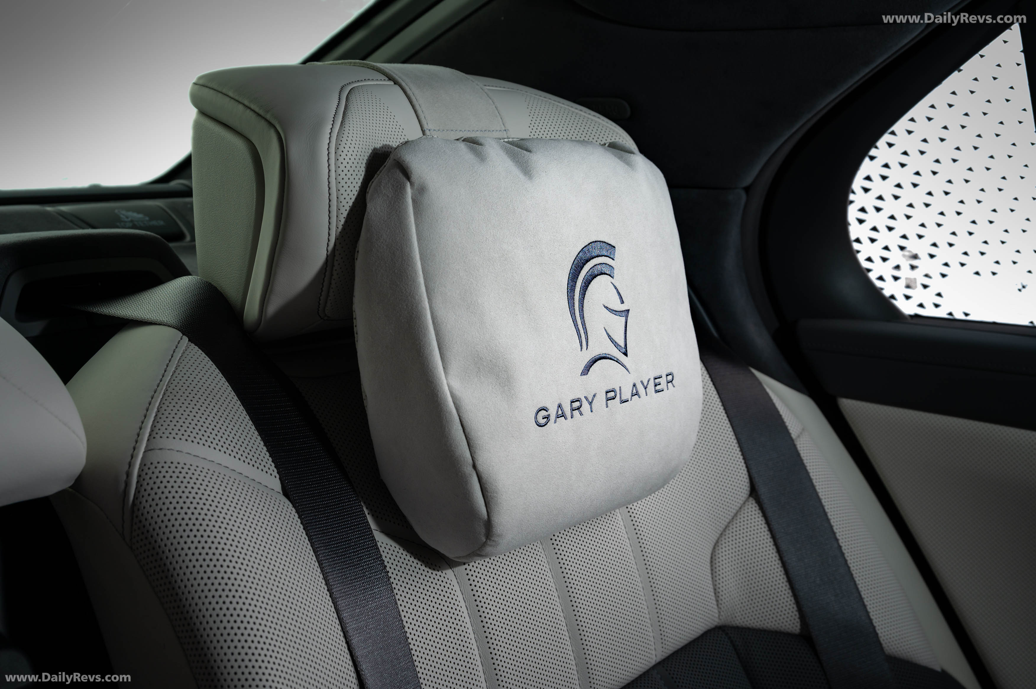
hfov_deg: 47.4
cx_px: 518
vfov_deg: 32.6
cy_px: 344
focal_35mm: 41
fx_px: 1179
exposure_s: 1/160
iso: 200
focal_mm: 41
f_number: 9
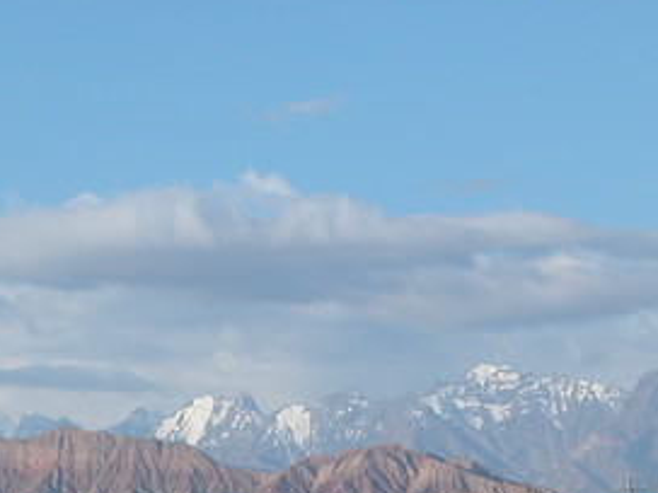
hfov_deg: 7.8
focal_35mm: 252
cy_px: 566
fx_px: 4790
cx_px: -19
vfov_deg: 5.9
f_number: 5.8
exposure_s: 1/456
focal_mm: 27.3
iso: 100
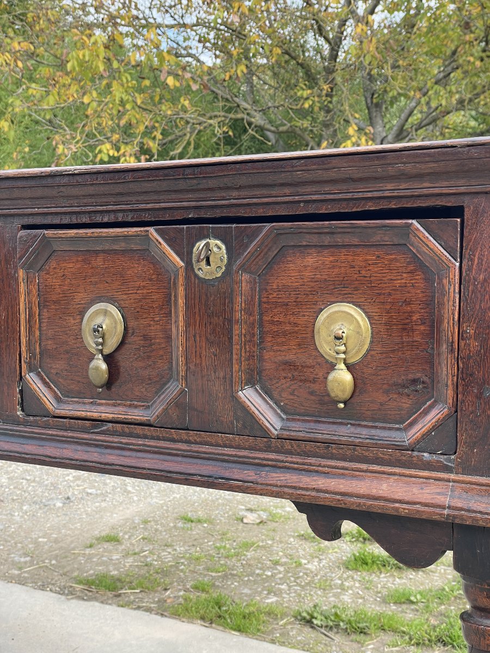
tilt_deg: -2.6
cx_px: 245
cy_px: 326
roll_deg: +0.0
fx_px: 981
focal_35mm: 52
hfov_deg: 28.0
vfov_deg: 36.8
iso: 25
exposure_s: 1/249
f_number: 2
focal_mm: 6
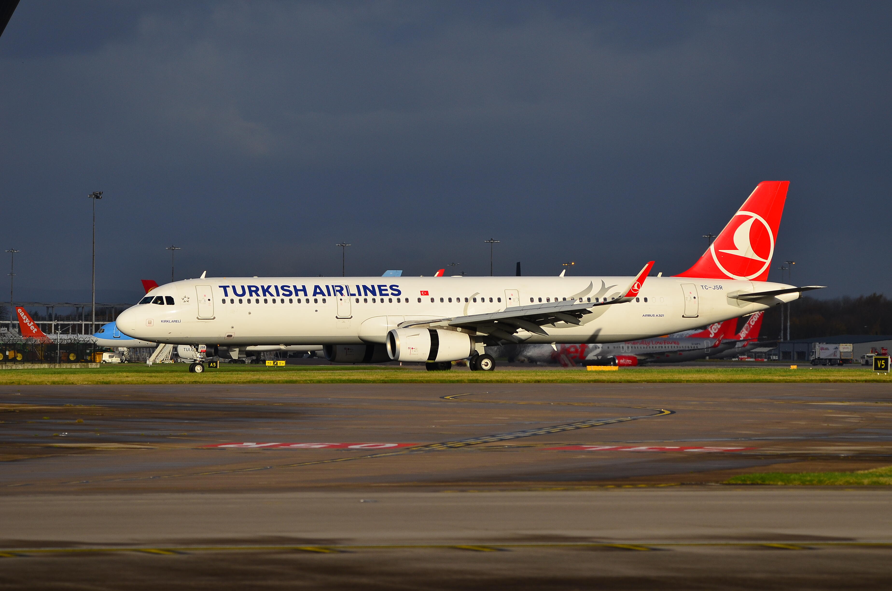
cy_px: 296
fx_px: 8902
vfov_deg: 3.8
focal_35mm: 360
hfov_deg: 5.7
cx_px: 446
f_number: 6.3
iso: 200
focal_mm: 240
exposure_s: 1/2000
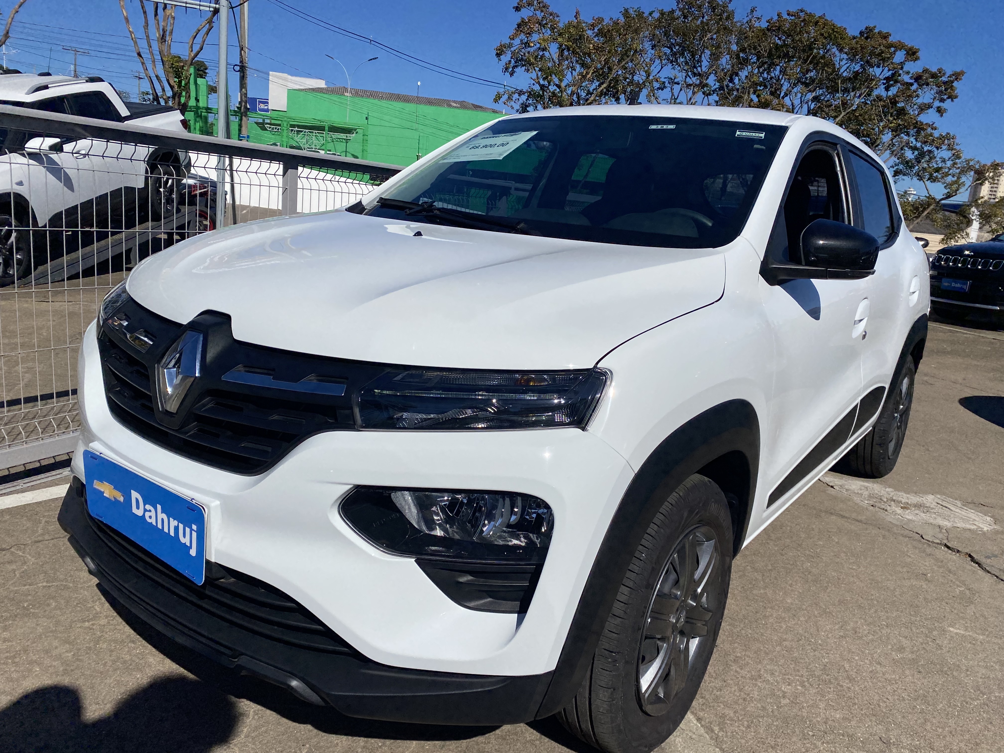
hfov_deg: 67.3
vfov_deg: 53.1
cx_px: 502
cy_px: 376
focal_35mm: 26
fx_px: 754
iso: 32
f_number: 1.8
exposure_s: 1/8197
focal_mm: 4.25
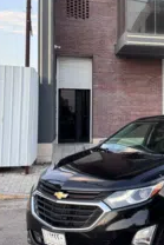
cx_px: 152
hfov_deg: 27.0
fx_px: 327
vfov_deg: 40.9
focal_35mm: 48
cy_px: 97
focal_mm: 6.76
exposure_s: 1/100
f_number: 1.78
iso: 200
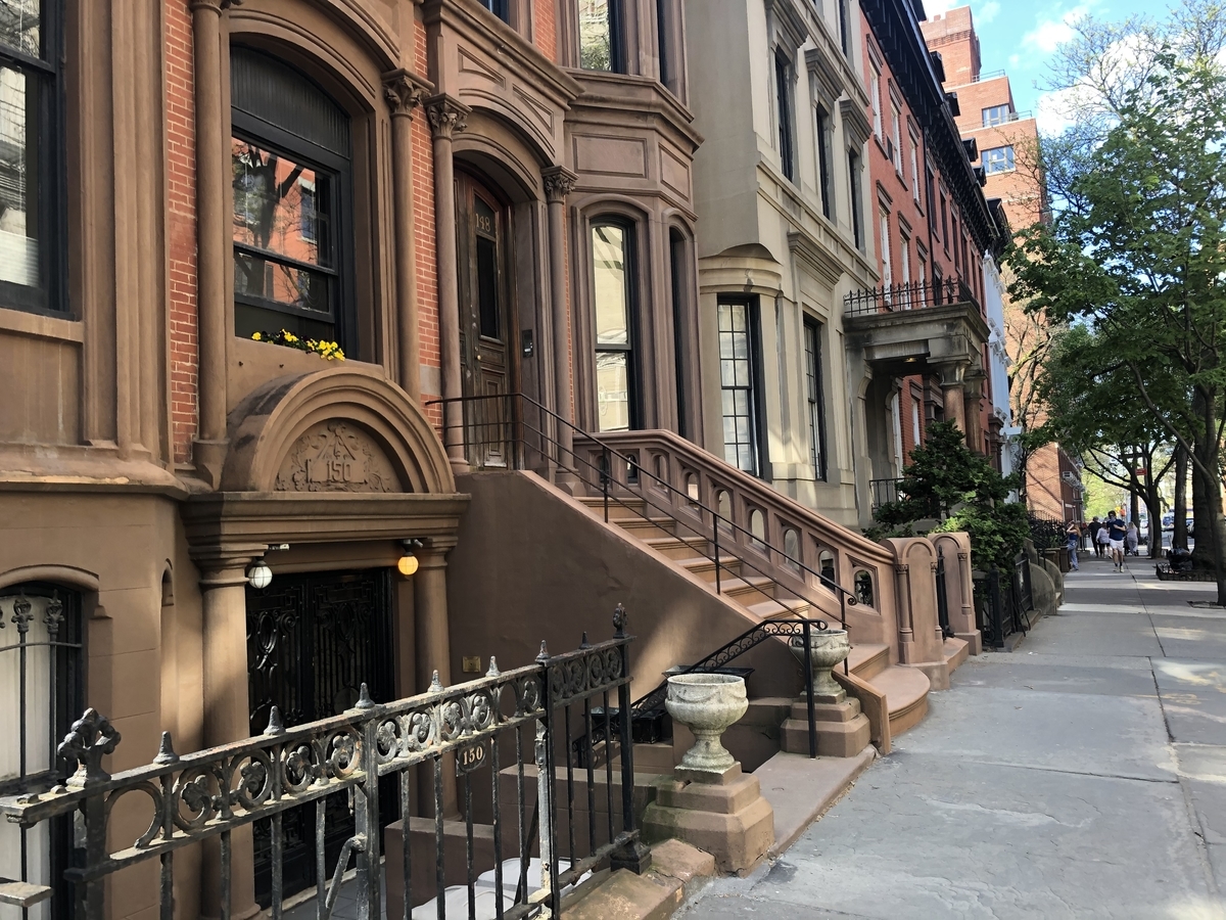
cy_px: 460
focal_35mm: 28
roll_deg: +1.6
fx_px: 992
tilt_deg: +7.7
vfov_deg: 49.7
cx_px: 613
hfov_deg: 63.4
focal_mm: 3.99
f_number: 1.8
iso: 25
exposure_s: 1/120
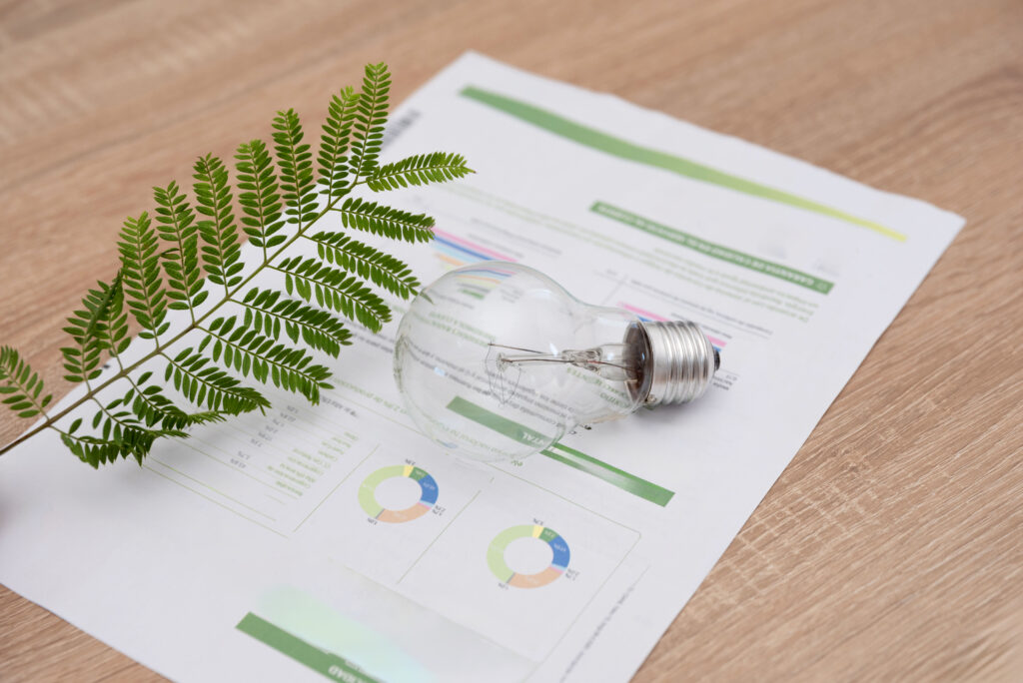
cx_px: 512
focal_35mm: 70
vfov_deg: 19.5
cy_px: 342
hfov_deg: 28.8
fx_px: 1990
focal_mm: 70
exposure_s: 1/250
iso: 400
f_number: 4.5
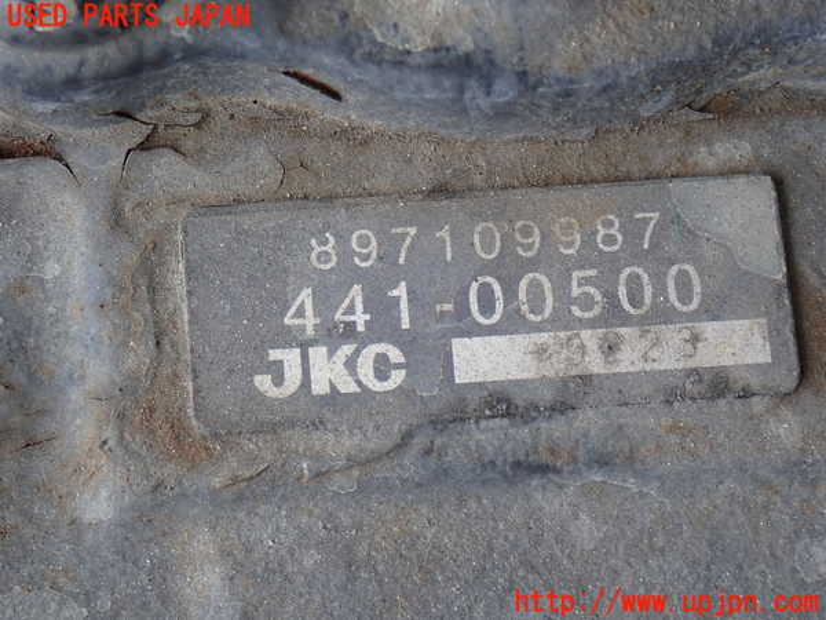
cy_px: 310
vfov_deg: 16.8
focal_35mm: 88
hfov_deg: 22.3
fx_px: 2100
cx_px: 413
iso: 200
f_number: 4.5
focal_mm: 15.66
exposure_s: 1/80
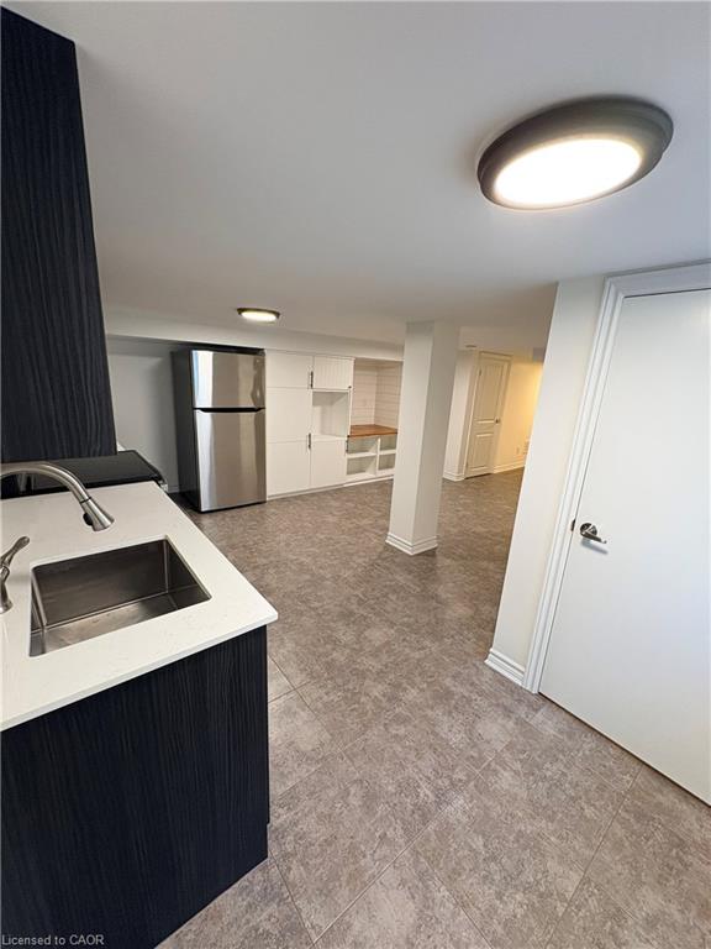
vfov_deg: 102.1
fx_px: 383
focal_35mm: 14
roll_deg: -3.3
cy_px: 474
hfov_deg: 85.7
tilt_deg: -14.4
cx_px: 356
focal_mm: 2.22
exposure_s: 1/60
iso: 200
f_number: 2.2
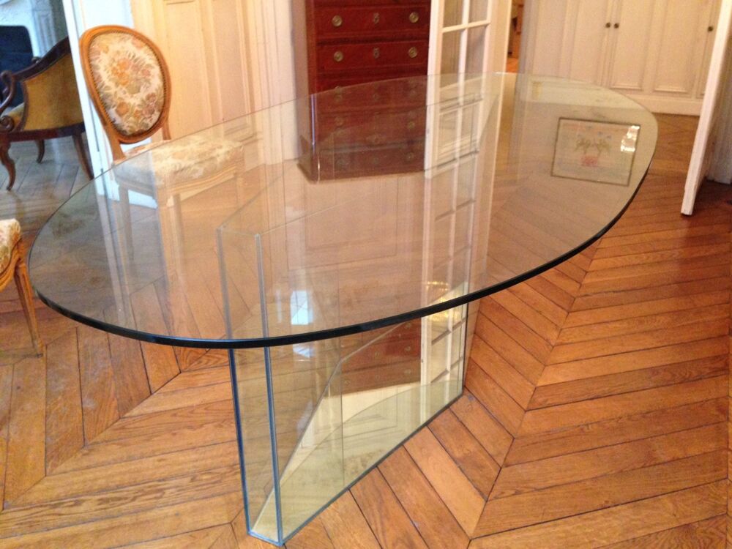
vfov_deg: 42.9
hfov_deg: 55.4
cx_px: 366
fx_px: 698
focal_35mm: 33
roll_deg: +0.7
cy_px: 274
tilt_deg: -25.9
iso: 320
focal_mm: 4.12
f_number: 2.4
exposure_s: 1/20
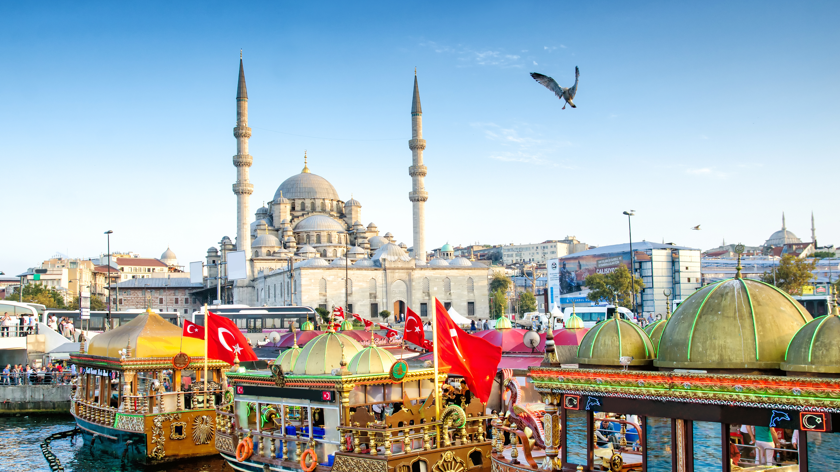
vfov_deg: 23.5
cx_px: 417
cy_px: 260
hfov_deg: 40.6
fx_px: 1136
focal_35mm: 51
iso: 400
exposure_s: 1/320
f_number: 7.1
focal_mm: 32
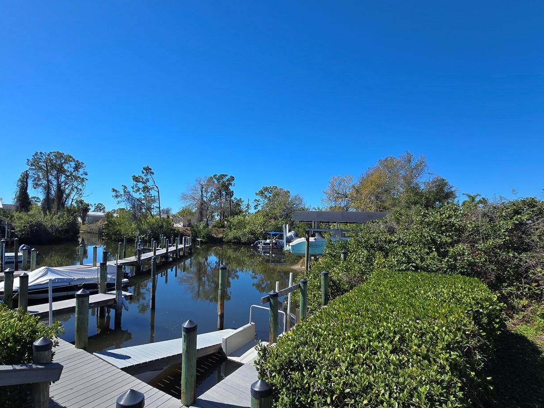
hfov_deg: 90.2
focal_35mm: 17
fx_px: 267
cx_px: 226
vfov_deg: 74.5
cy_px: 227
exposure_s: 1/2436
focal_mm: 2.2
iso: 50
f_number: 2.2
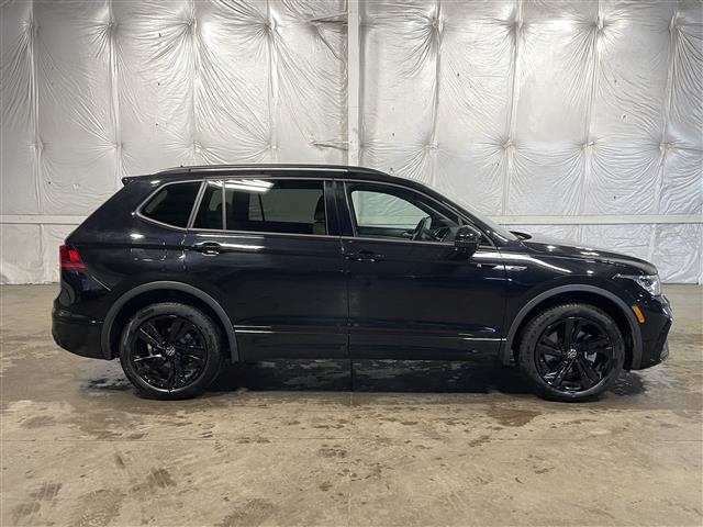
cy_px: 264
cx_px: 352
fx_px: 528
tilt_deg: -7.2
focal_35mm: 26
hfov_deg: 67.3
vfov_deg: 53.1
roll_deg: +0.2
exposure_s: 1/60
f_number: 1.6
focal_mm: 4.2
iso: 80
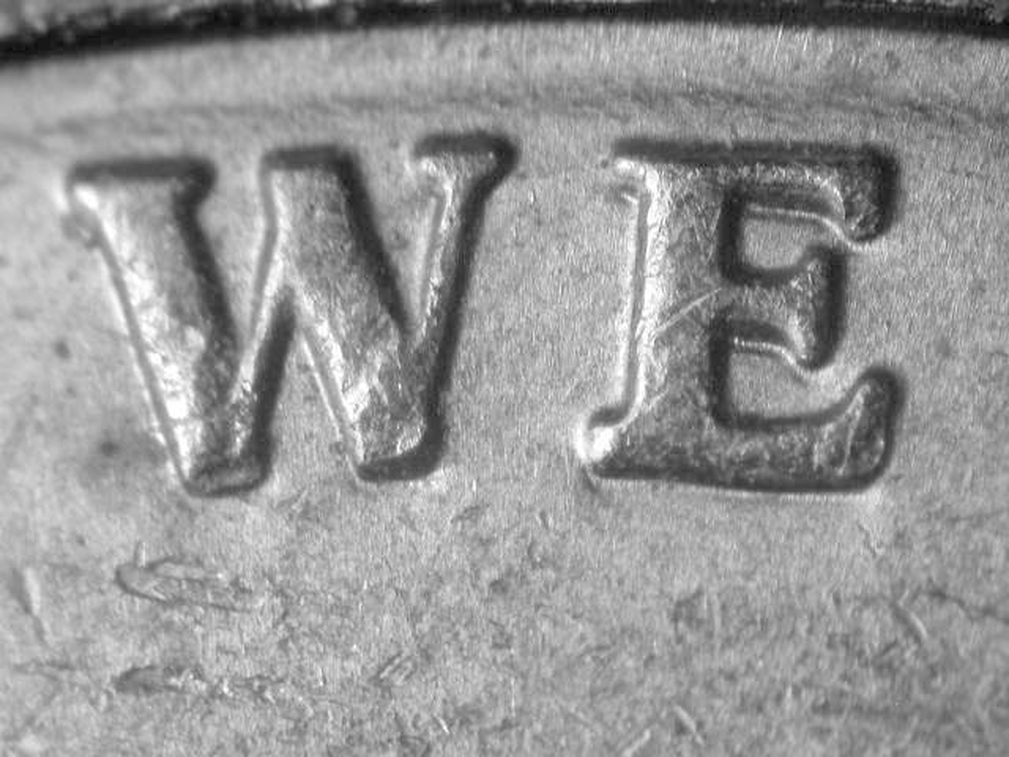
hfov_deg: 15.2
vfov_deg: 11.4
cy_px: 378
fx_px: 3789
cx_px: 504
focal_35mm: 130
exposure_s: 1/10.5
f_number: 4.6
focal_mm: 26.9
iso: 100
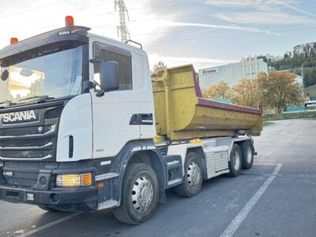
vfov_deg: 56.8
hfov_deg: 71.6
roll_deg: +4.3
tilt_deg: +0.2
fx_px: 219
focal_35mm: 24
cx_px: 158
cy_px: 118
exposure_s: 1/121
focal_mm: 6.76
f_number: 1.78
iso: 160
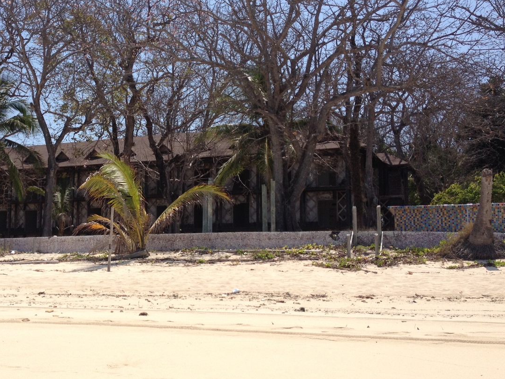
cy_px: 190
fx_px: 759
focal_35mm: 52
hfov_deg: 36.4
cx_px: 160
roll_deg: -0.5
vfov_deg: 28.0
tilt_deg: +4.9
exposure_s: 1/2304
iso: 50
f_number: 2.4
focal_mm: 4.28
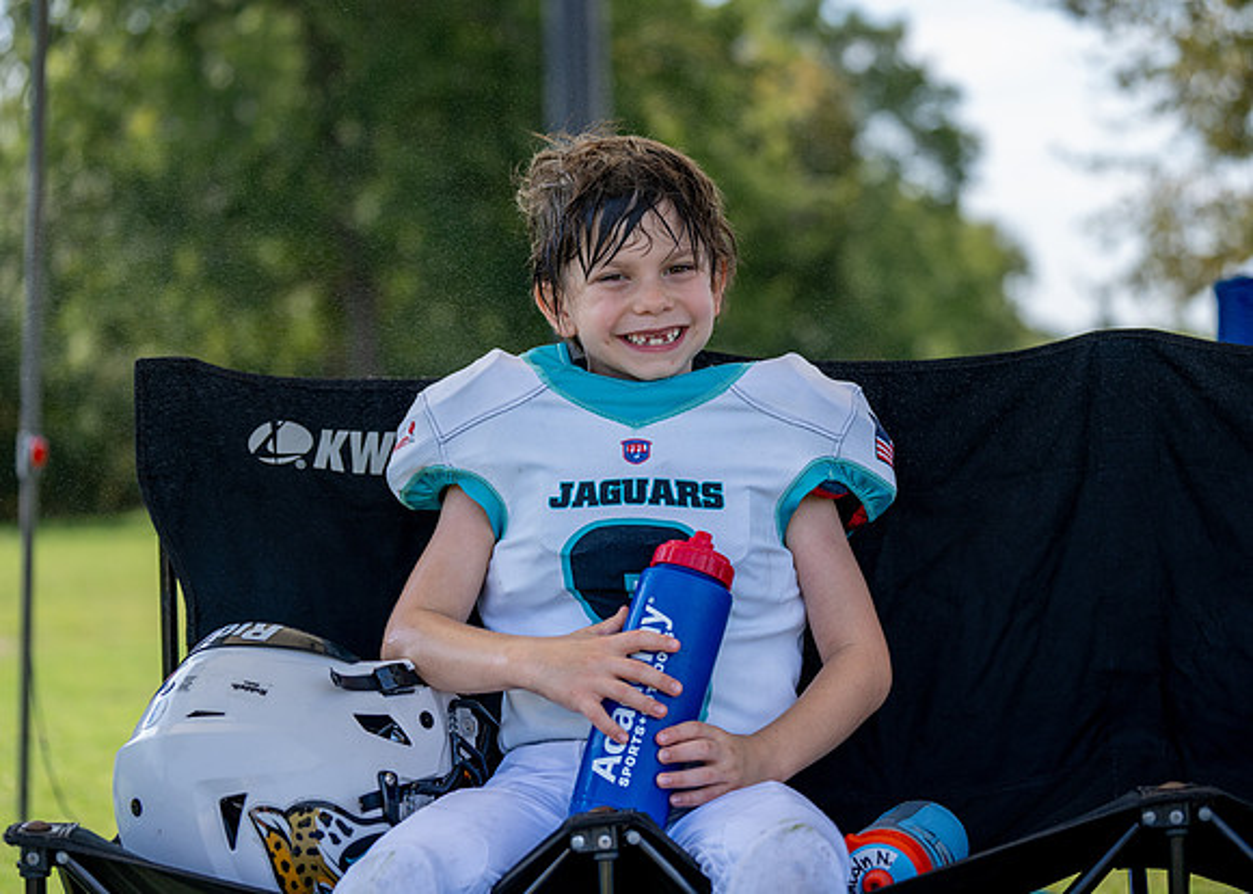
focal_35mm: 79
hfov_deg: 25.1
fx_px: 2811
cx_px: 641
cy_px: 414
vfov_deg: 18.1
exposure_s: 1/1250
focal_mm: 70
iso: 200
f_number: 2.8
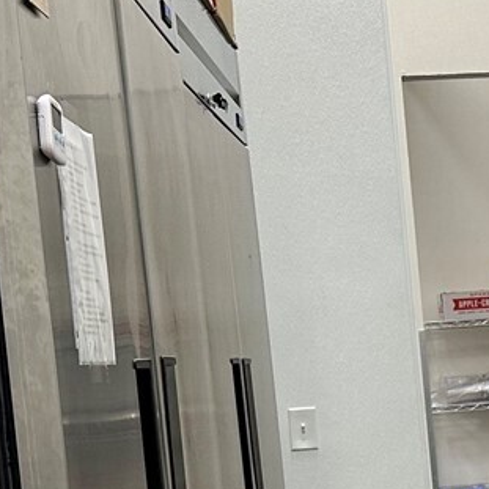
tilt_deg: -3.0
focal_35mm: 109
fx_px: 1742
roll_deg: +3.9
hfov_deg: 15.2
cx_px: 637
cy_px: 447
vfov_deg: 15.8
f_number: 1.78
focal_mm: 6.86
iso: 125
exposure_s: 1/120
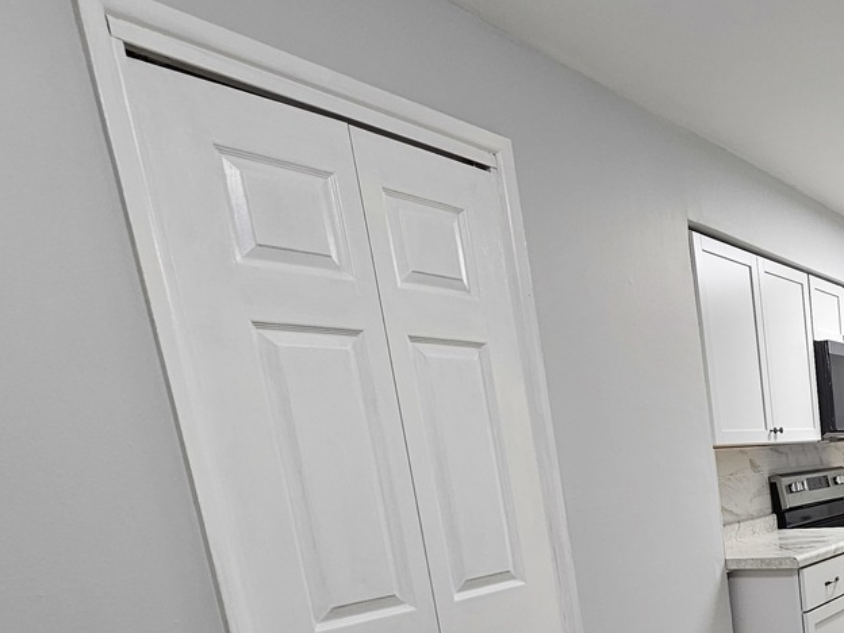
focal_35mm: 30
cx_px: 837
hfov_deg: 49.4
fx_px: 731
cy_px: 595
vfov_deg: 42.1
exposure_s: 1/60
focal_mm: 2.2
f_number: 2.2
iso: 100
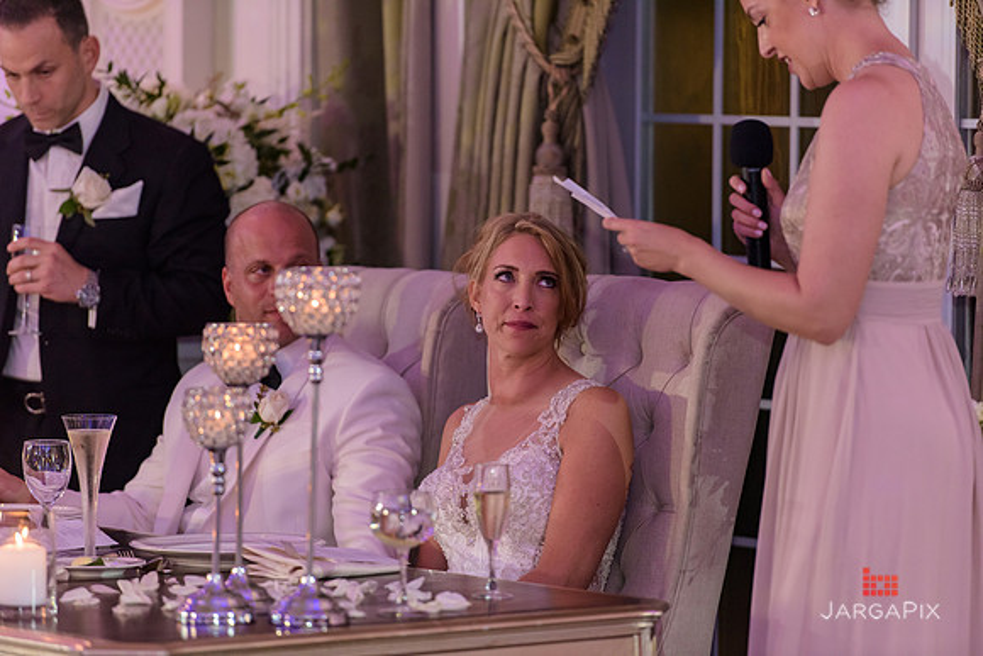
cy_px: 328
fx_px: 5462
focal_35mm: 200
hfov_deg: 10.3
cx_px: 492
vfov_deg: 6.9
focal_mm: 200
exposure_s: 1/125
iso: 1600
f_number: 3.2
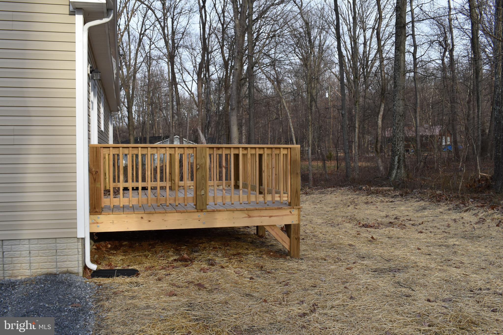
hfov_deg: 57.2
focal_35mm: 33
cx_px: 252
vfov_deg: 40.0
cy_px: 168
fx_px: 461
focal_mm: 22
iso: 320
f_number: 8
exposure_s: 1/250
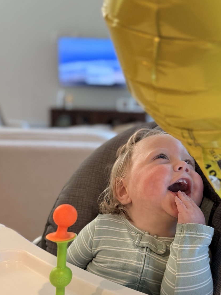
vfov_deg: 42.9
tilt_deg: -11.4
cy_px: 163
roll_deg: -2.3
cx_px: 170
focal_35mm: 44
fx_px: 374
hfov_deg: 32.2
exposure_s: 1/60
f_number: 1.78
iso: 200
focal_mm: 6.76
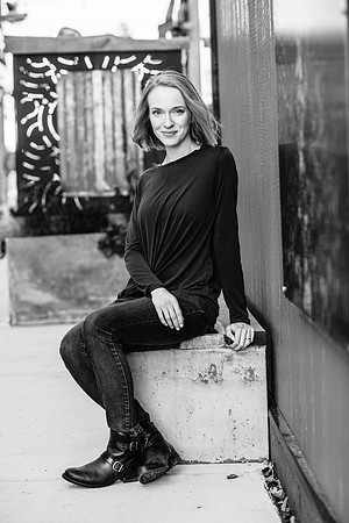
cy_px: 262
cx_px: 174
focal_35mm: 85
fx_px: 1236
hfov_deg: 16.1
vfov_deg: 23.9
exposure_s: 1/200
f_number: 3.2
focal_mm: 85
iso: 200
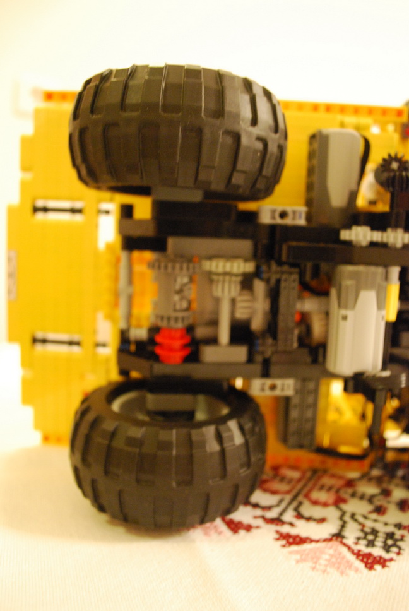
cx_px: 204
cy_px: 306
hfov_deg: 43.7
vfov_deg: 61.9
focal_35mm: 30
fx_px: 510
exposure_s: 1/8
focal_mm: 20
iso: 1600
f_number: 3.8
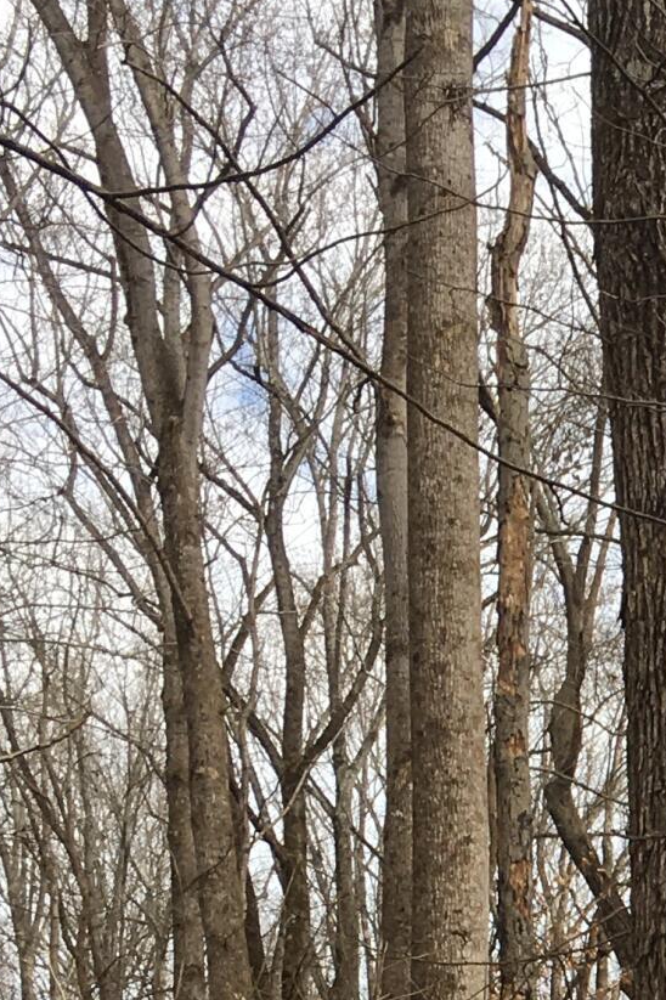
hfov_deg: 11.1
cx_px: 1399
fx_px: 3055
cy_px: 1221
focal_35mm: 110
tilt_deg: +3.2
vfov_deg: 17.7
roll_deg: +2.6
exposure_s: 1/641
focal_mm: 4.15
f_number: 2.2
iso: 25
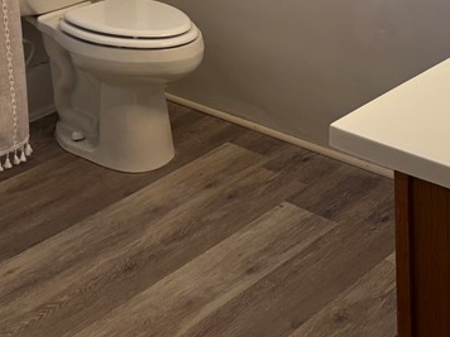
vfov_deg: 19.2
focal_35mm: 69
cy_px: -134
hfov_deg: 28.0
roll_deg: +0.6
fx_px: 897
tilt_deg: -7.5
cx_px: 148
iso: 125
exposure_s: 1/120
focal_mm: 6.76
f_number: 1.78
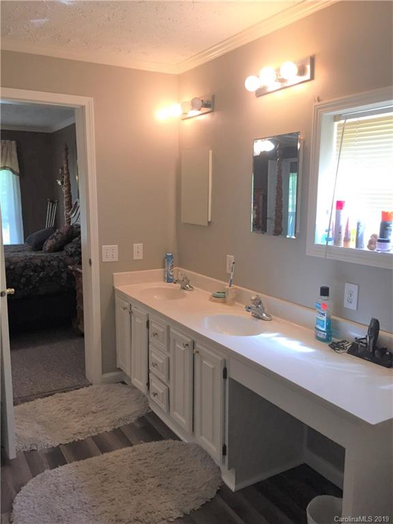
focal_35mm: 29
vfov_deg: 61.7
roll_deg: -0.4
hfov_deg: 48.2
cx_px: 196
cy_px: 262
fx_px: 439
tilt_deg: -9.4
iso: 50
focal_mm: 4.15
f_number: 2.2
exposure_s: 1/30
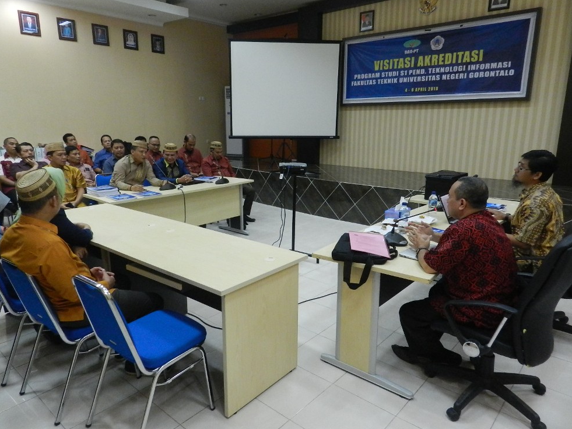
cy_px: 212
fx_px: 397
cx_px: 279
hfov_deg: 71.6
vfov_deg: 56.8
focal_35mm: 24
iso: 800
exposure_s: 1/30
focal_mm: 4
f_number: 3.4
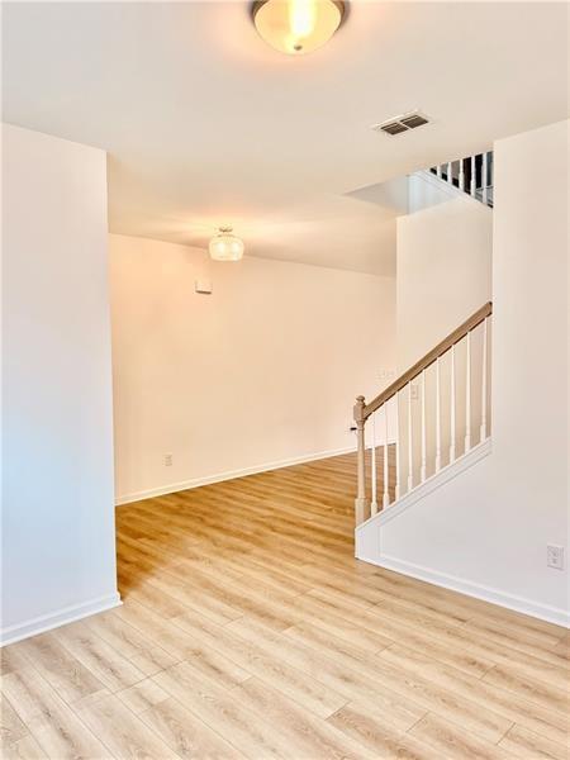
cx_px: 285
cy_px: 380
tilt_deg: -1.0
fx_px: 527
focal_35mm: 24
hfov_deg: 56.8
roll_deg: +0.6
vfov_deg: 71.6
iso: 160
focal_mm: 6.76
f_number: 1.78
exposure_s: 1/163
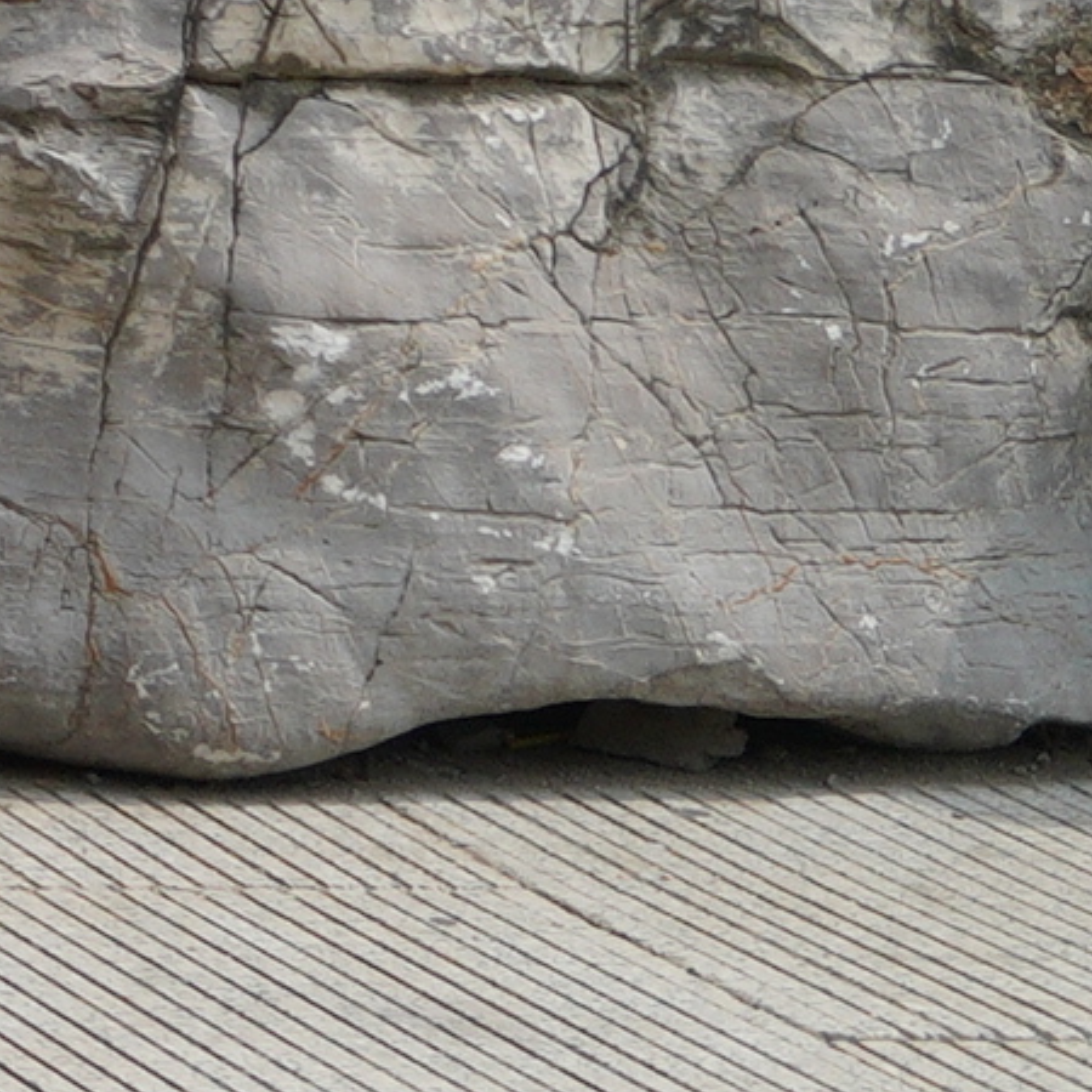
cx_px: -3567
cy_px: -1706
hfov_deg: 6.0
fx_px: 8494
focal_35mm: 238
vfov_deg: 6.9
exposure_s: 1/2500
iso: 400
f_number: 4
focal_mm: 32
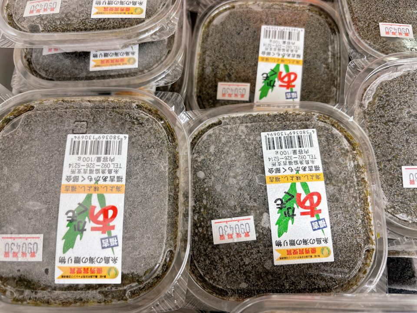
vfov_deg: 53.1
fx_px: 313
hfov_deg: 67.3
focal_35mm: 26
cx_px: 208
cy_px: 156
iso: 80
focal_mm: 5.96
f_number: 1.6
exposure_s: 1/60
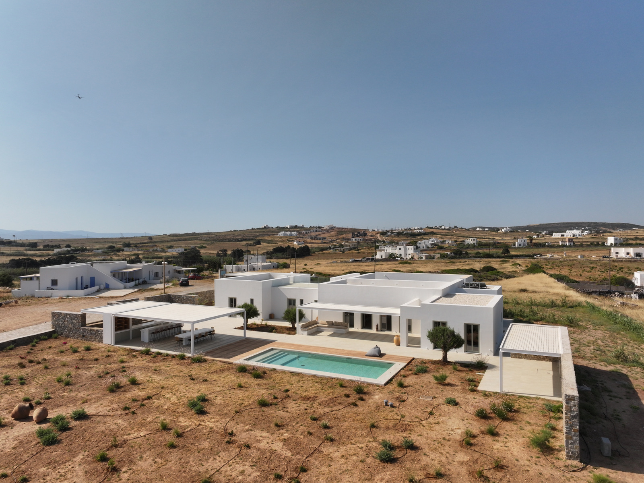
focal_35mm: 24
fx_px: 446
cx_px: 322
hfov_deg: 71.6
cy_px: 242
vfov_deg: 56.8
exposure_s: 1/30
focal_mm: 12.29
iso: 100
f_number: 11
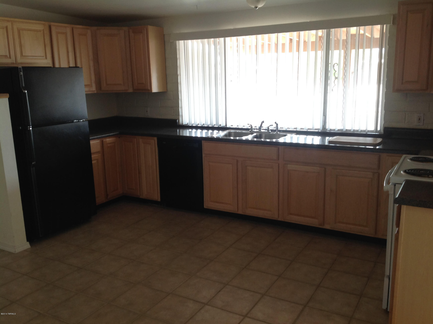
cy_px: 162
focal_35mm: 35
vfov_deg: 40.6
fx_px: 437
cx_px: 216
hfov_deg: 52.7
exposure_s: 1/24
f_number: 2.4
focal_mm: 4.28
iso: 64
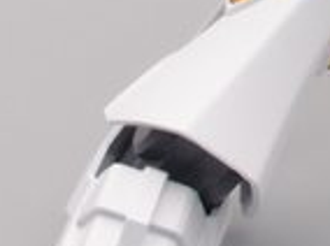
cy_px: -304
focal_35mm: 282
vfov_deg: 5.1
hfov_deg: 6.8
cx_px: 625
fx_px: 2684
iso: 100
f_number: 8
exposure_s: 1/6
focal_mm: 10.83
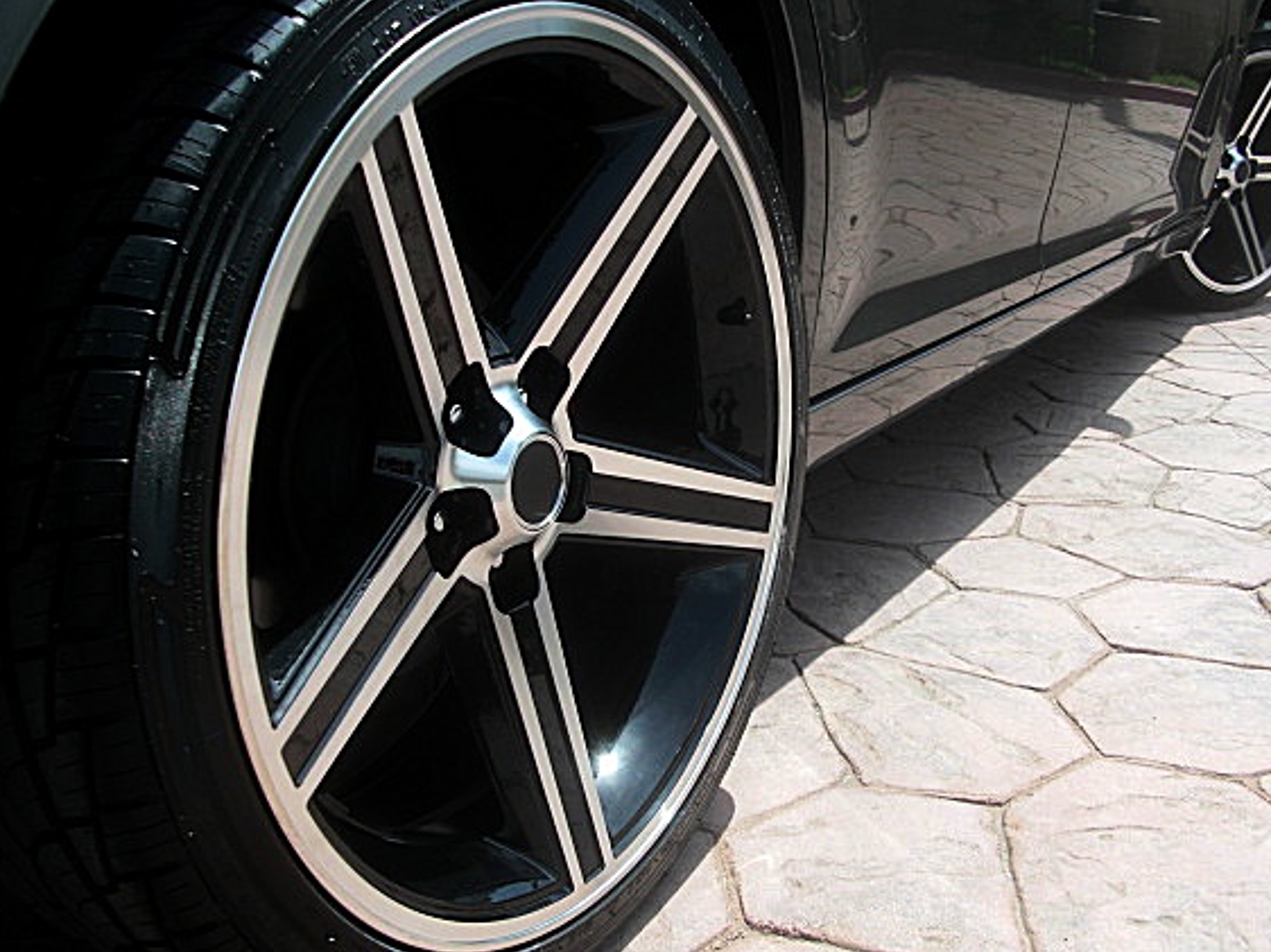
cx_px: 690
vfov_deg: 35.1
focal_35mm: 41
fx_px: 1505
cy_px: 500
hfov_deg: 45.7
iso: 50
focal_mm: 6.3
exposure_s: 1/500
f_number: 2.8
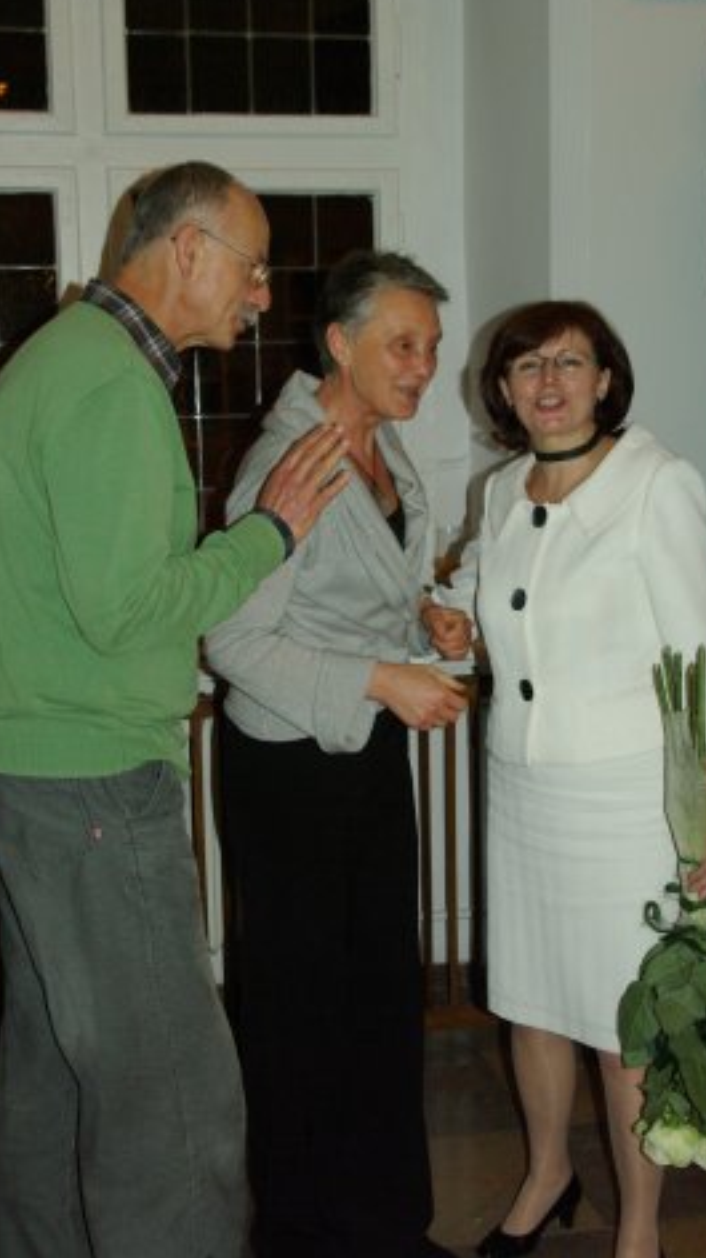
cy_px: 621
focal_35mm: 50
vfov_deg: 41.7
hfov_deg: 24.1
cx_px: 356
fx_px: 1651
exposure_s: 1/45
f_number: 8
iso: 800
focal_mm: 31
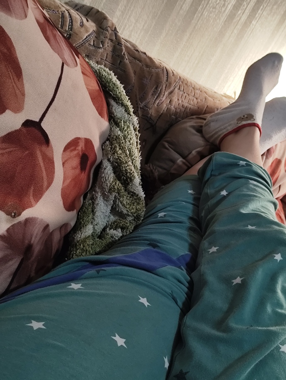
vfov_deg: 43.8
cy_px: 190
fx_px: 473
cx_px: 143
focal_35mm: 43
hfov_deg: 33.6
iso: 160
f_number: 1.79
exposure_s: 1/33.3
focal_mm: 4.71
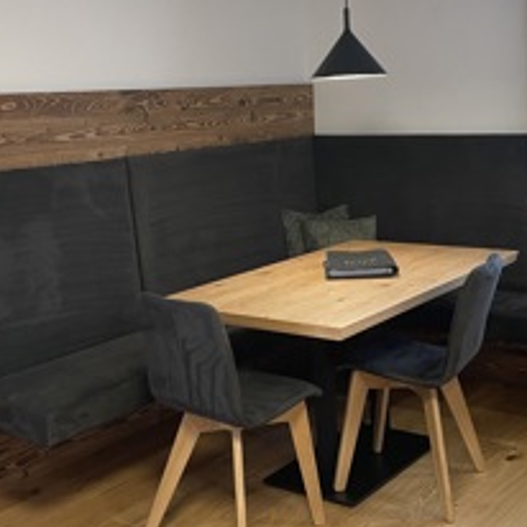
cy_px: 239
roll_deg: +3.0
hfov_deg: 32.2
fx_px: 913
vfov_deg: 32.2
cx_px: 269
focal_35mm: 53
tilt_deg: -8.7
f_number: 1.6
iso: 80
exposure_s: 1/50
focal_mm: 4.2
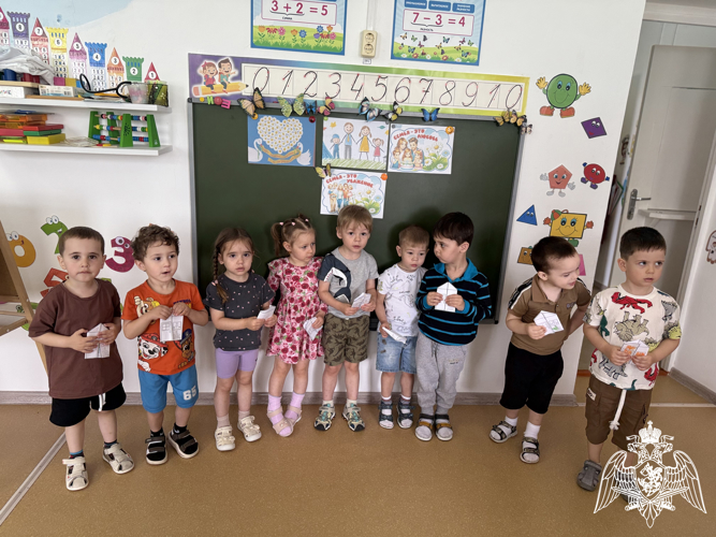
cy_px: 268
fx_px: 496
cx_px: 358
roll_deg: -4.0
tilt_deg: -14.1
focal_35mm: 24
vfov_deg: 56.8
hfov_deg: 71.6
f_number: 1.78
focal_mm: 6.76
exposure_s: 1/100
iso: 125
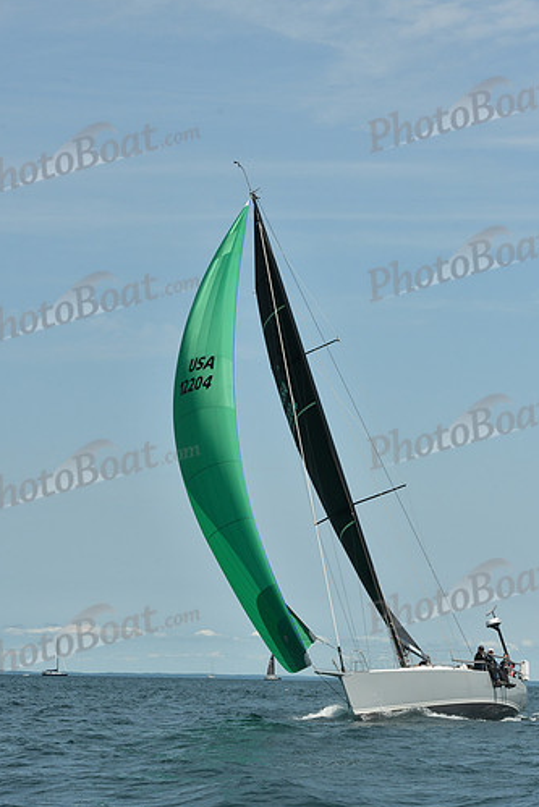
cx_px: 284
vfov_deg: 19.1
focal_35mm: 107
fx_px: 2401
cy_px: 367
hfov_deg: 12.8
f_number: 11
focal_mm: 92
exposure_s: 1/1000
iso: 320
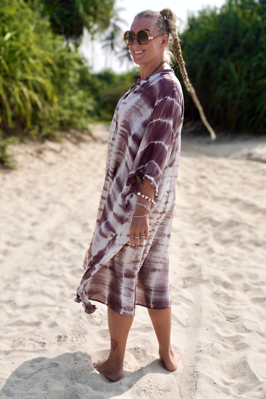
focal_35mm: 36
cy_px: 200
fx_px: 399
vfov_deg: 53.1
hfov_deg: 36.9
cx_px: 133
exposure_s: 1/1000
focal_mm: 24
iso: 100
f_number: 5
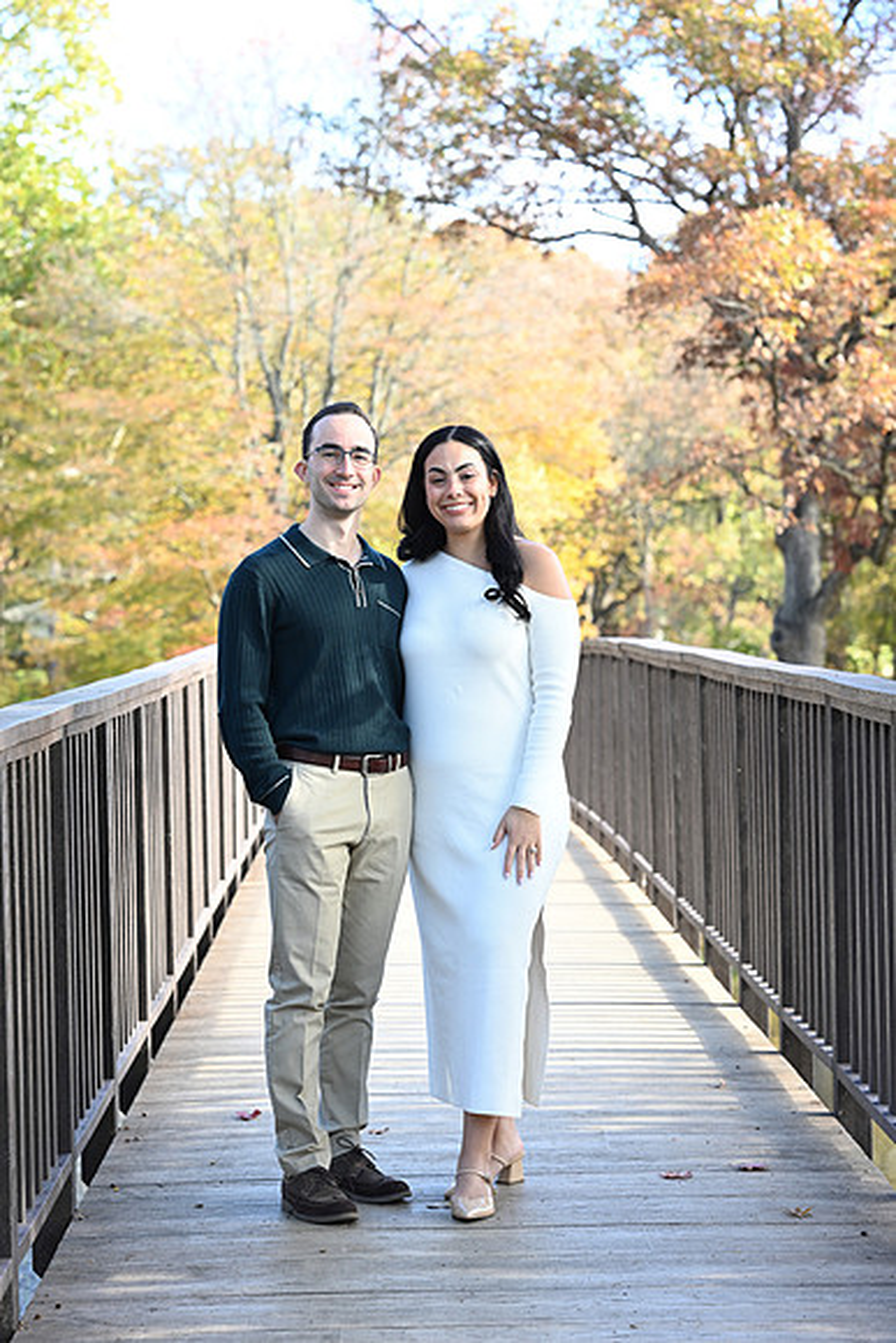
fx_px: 3171
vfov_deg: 23.9
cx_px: 448
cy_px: 672
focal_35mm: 85
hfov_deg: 16.1
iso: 320
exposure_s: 1/160
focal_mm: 85
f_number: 5
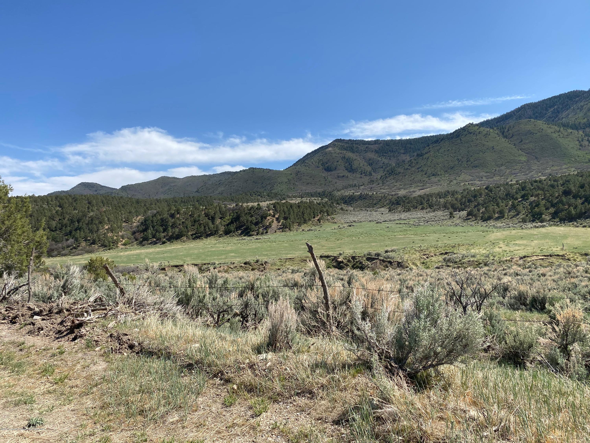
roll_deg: +2.1
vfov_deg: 53.1
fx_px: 443
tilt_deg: +2.8
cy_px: 222
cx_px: 295
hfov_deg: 67.3
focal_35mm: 26
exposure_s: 1/3135
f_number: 1.8
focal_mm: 4.25
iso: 32
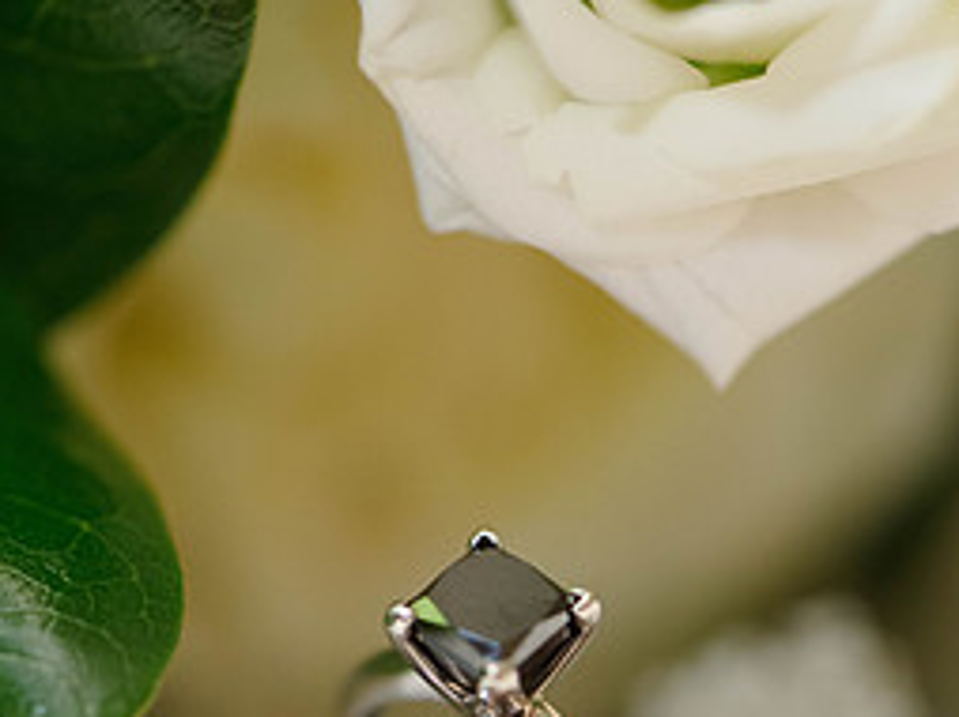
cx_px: 491
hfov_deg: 11.1
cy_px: 717
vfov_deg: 8.2
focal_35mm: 179
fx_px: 4954
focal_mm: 105
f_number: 5
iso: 2500
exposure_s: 1/125
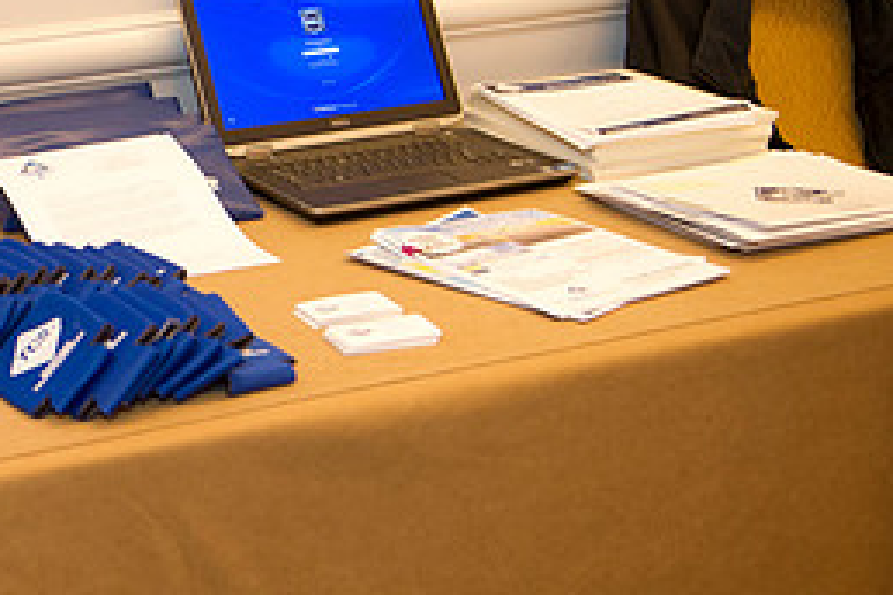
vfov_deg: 18.9
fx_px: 1786
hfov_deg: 26.7
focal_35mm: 72
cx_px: 17
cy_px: 266
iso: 1600
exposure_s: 1/60
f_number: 2.8
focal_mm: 32
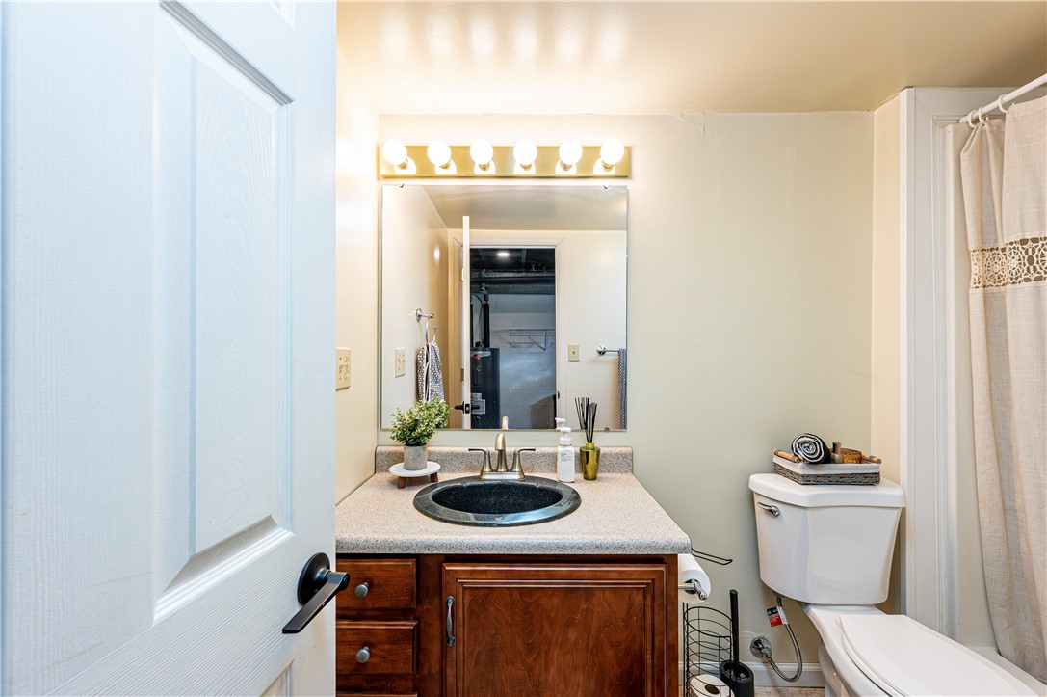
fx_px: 407
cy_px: 348
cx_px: 524
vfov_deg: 81.1
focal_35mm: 14
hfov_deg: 104.3
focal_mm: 14
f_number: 8
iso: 2000
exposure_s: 1/125
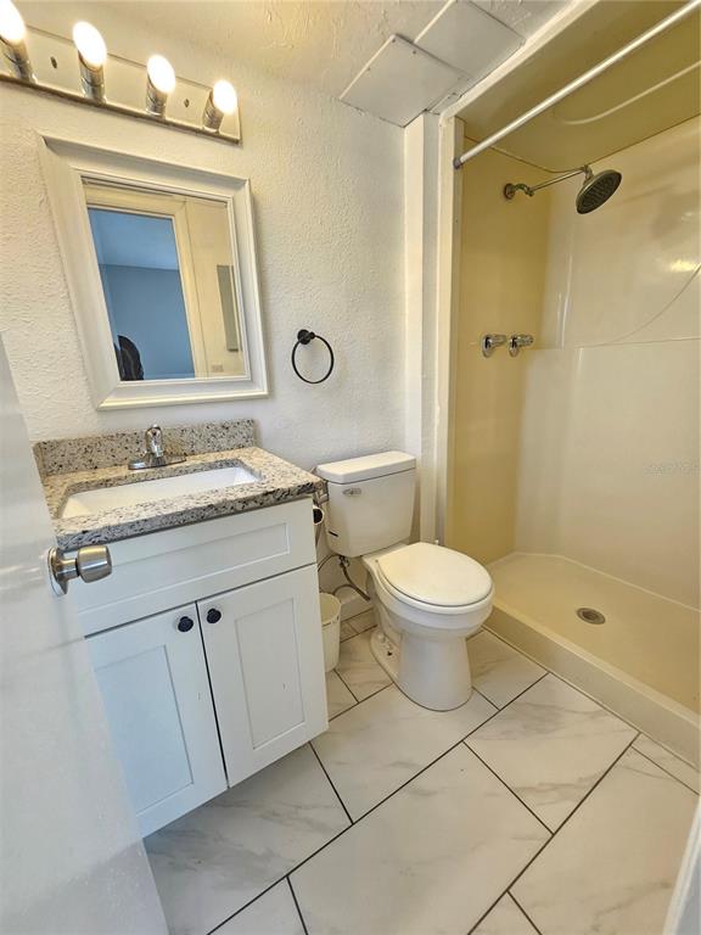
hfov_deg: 89.9
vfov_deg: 106.2
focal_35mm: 13
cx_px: 350
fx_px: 351
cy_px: 468
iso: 100
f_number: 2.2
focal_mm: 1.7
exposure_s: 1/60
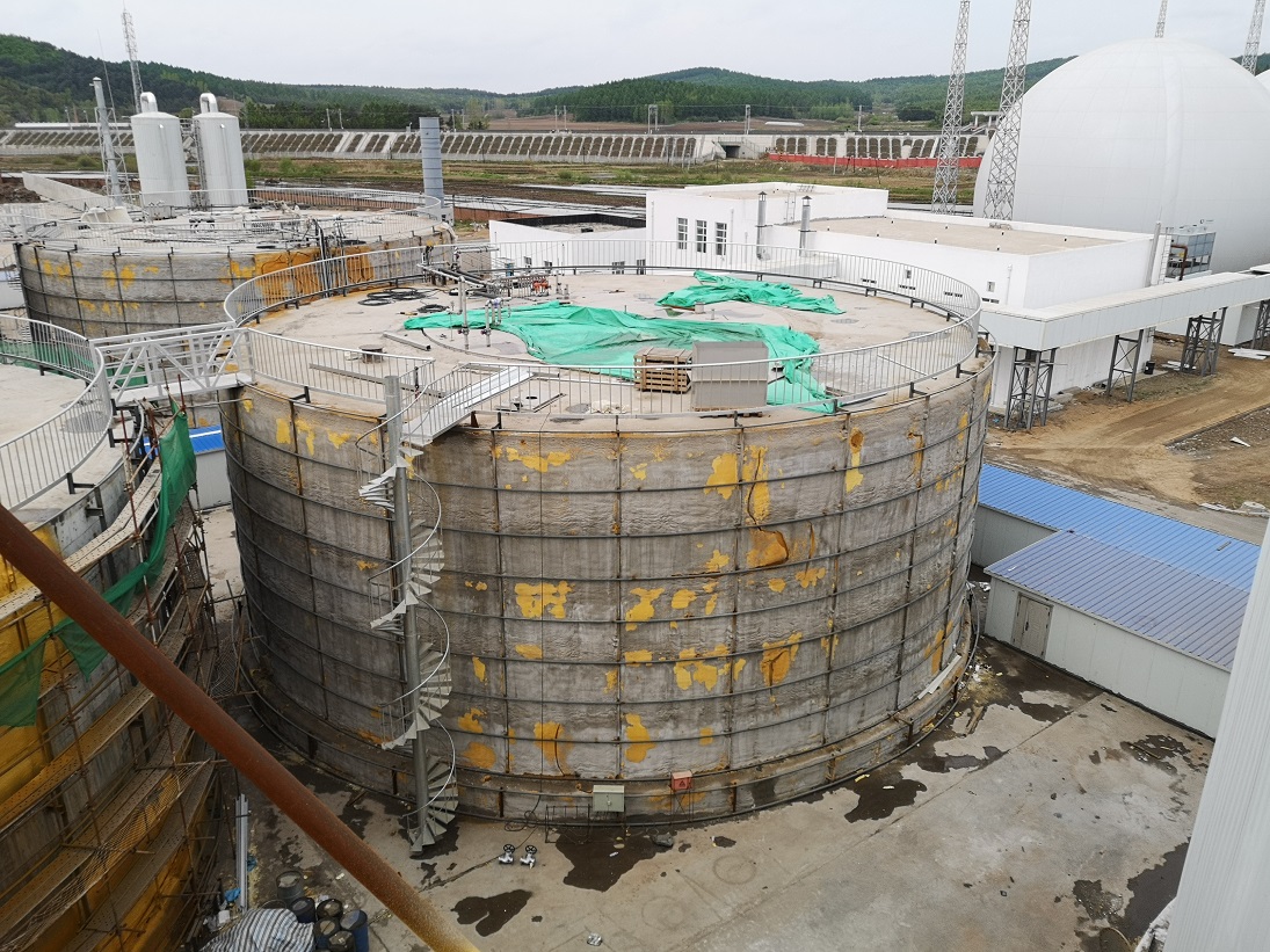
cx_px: 635
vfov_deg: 51.3
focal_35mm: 27
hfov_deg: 65.3
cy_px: 476
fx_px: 990
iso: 50
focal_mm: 5.58
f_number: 1.8
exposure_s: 1/1093
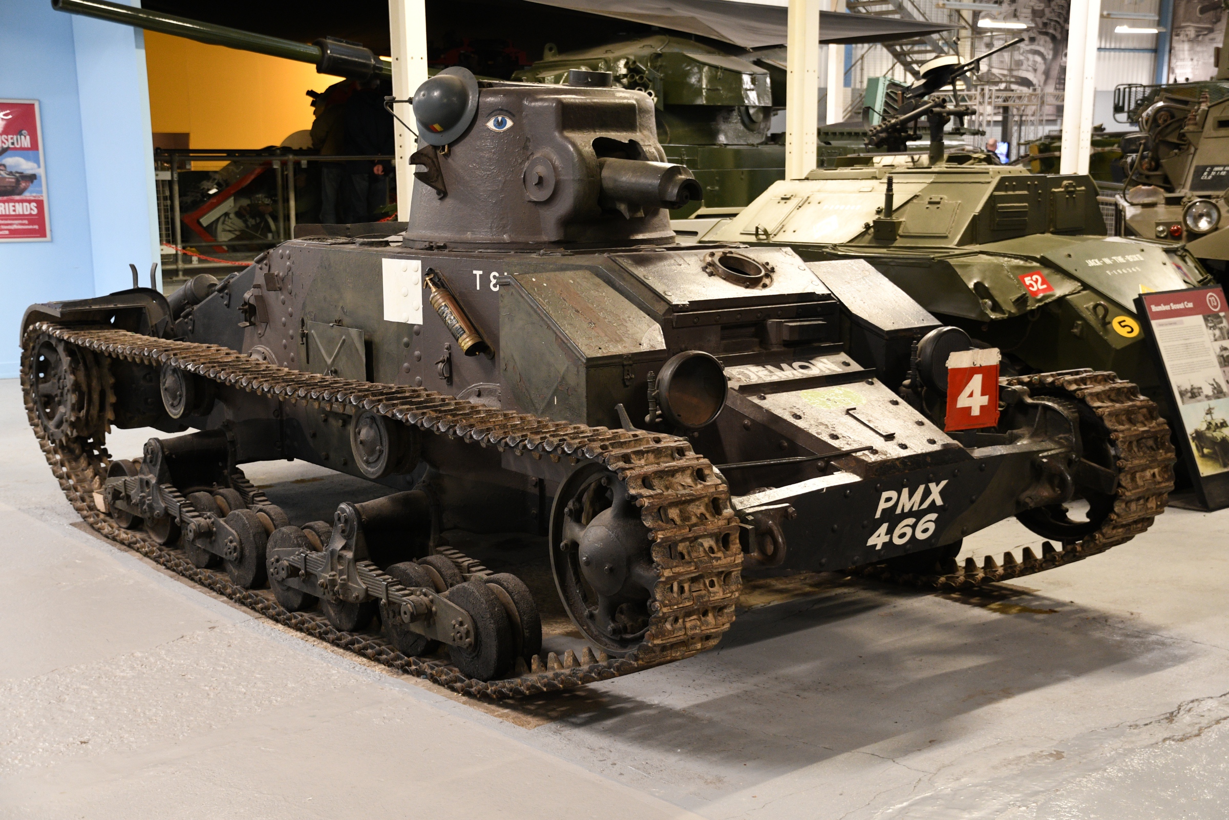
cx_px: 614
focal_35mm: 45
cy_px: 410
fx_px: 1536
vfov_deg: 29.9
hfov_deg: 43.6
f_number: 3.2
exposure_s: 1/25
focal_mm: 30
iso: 1000
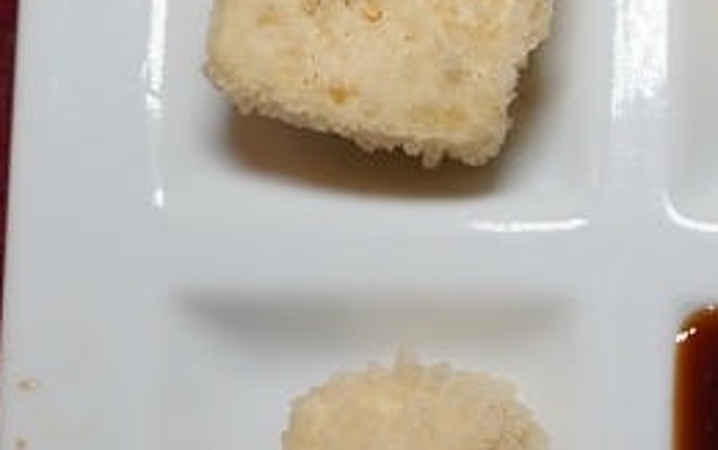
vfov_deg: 9.2
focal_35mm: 141
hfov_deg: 14.2
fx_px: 2761
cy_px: 541
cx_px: 942
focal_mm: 30
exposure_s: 1/60
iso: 125
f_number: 4
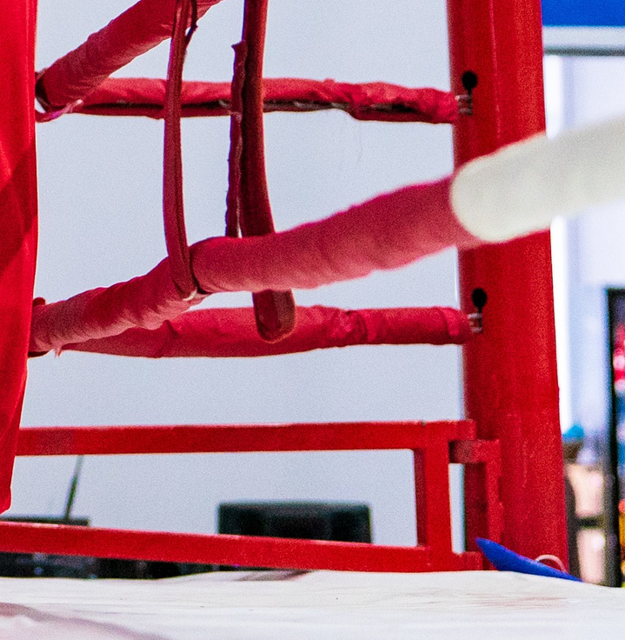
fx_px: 4692
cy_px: -245
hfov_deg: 7.3
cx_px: -723
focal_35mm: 227
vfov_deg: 7.7
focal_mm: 49
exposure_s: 1/1250
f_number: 2.2
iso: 1600
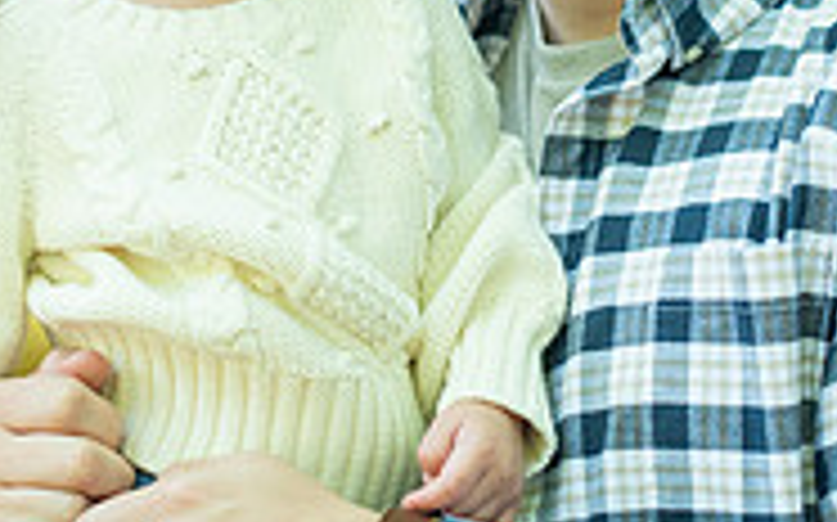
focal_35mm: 172
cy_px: 12
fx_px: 3921
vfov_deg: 7.6
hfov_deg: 12.2
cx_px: 361
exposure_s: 1/400
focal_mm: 50
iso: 640
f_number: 2.2
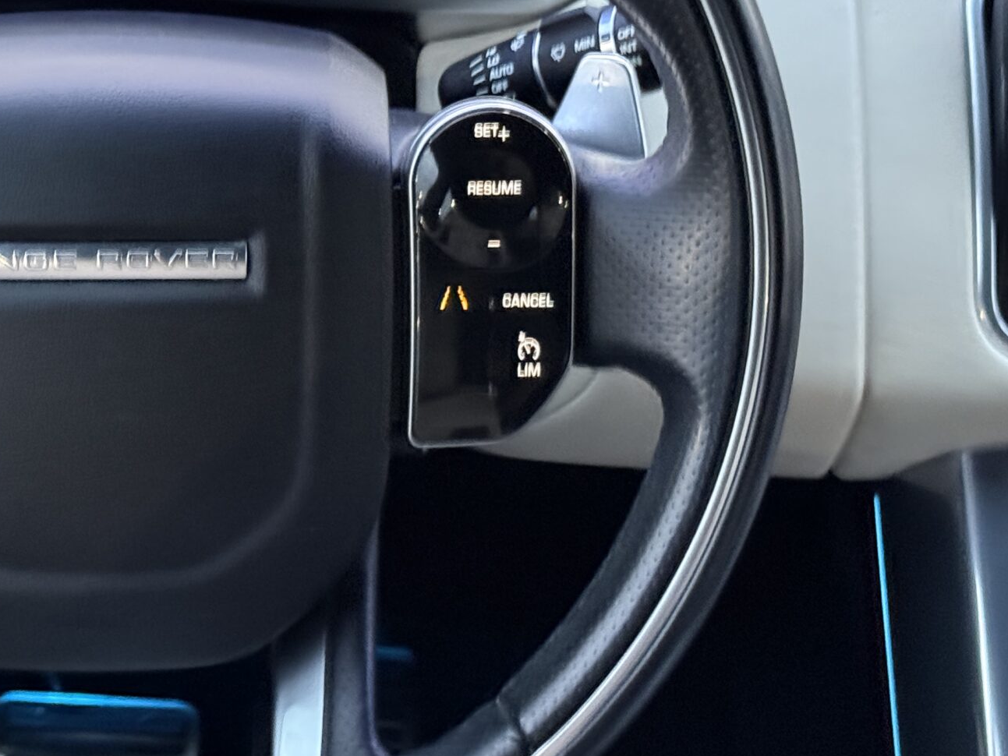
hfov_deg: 20.3
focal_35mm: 95
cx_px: 114
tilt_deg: -25.3
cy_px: 186
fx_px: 2767
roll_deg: -1.6
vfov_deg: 15.5
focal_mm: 6.76
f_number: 1.78
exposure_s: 1/25
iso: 500
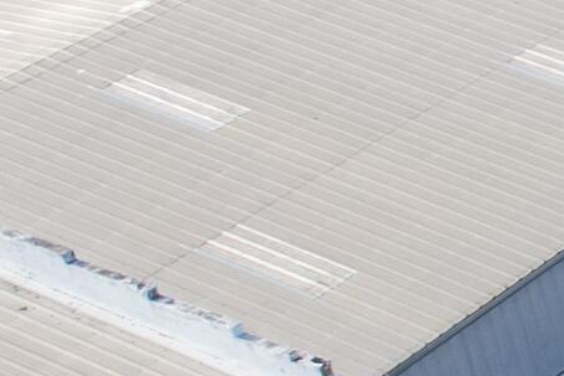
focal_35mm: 145
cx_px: 1652
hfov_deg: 10.4
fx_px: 2271
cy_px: -60
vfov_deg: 9.3
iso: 120
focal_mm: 8.38
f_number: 2.8
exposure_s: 1/80
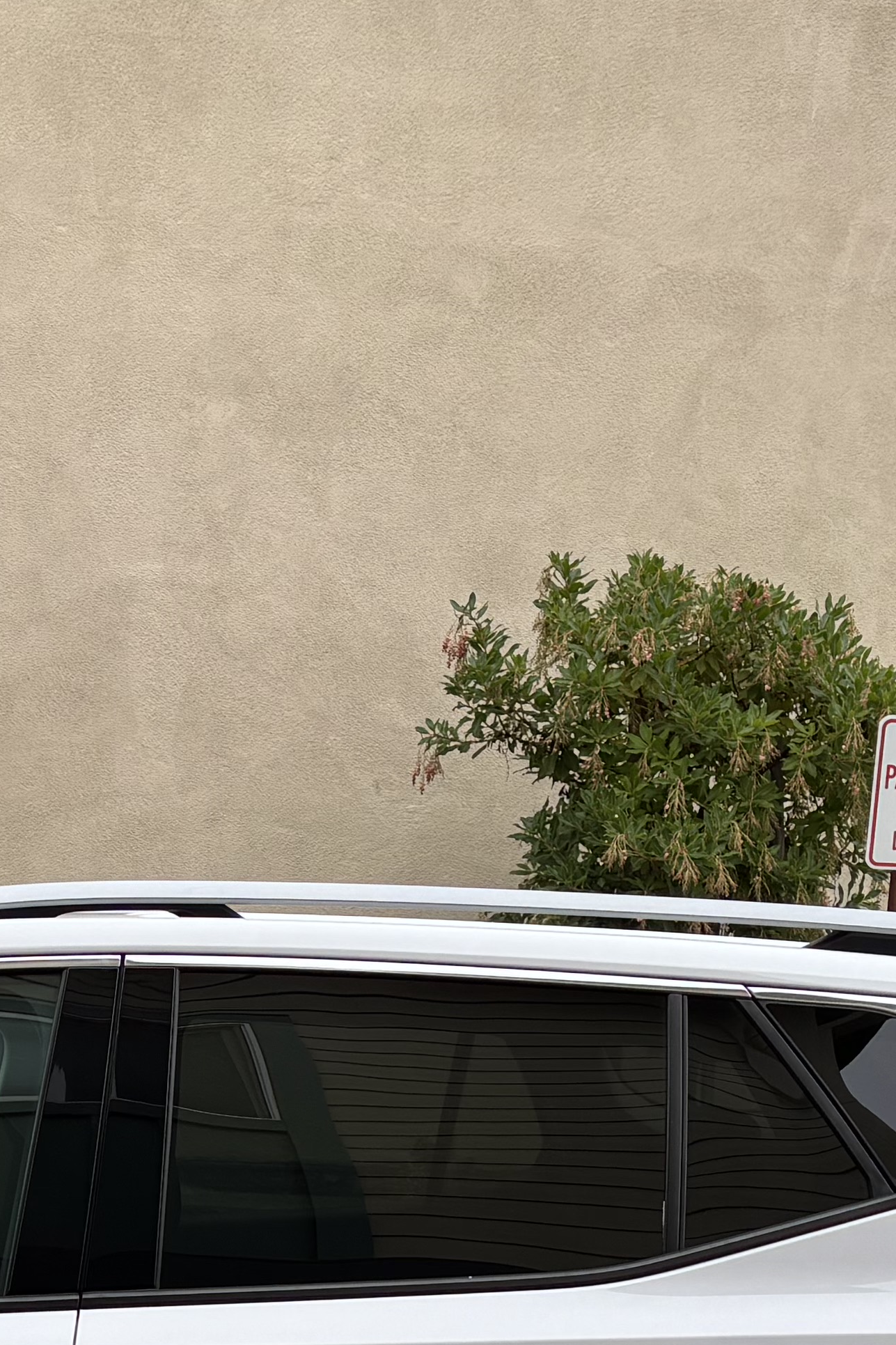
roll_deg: -3.0
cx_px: 33
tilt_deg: -10.8
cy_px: 1386
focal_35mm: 80
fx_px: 2987
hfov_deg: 16.7
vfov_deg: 24.1
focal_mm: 5.96
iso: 40
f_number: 1.6
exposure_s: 1/248
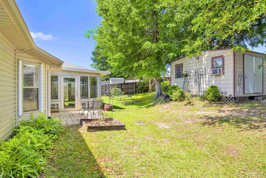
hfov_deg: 81.2
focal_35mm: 21
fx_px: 155
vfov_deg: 59.5
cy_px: 89
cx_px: 133
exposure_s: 1/200
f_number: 11
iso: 200
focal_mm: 21
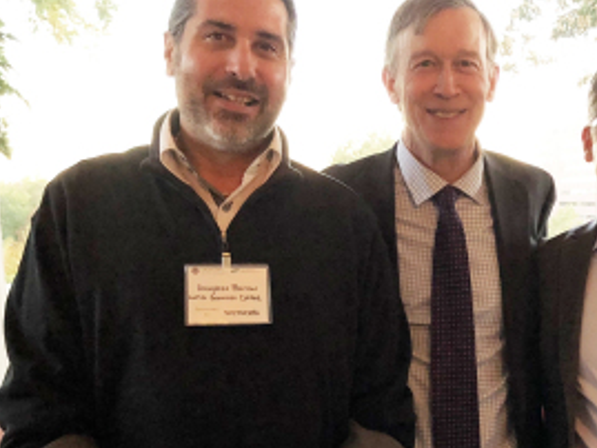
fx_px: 863
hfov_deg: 37.0
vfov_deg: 28.5
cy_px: 364
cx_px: 464
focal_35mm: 50
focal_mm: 3.99
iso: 100
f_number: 1.8
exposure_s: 1/15
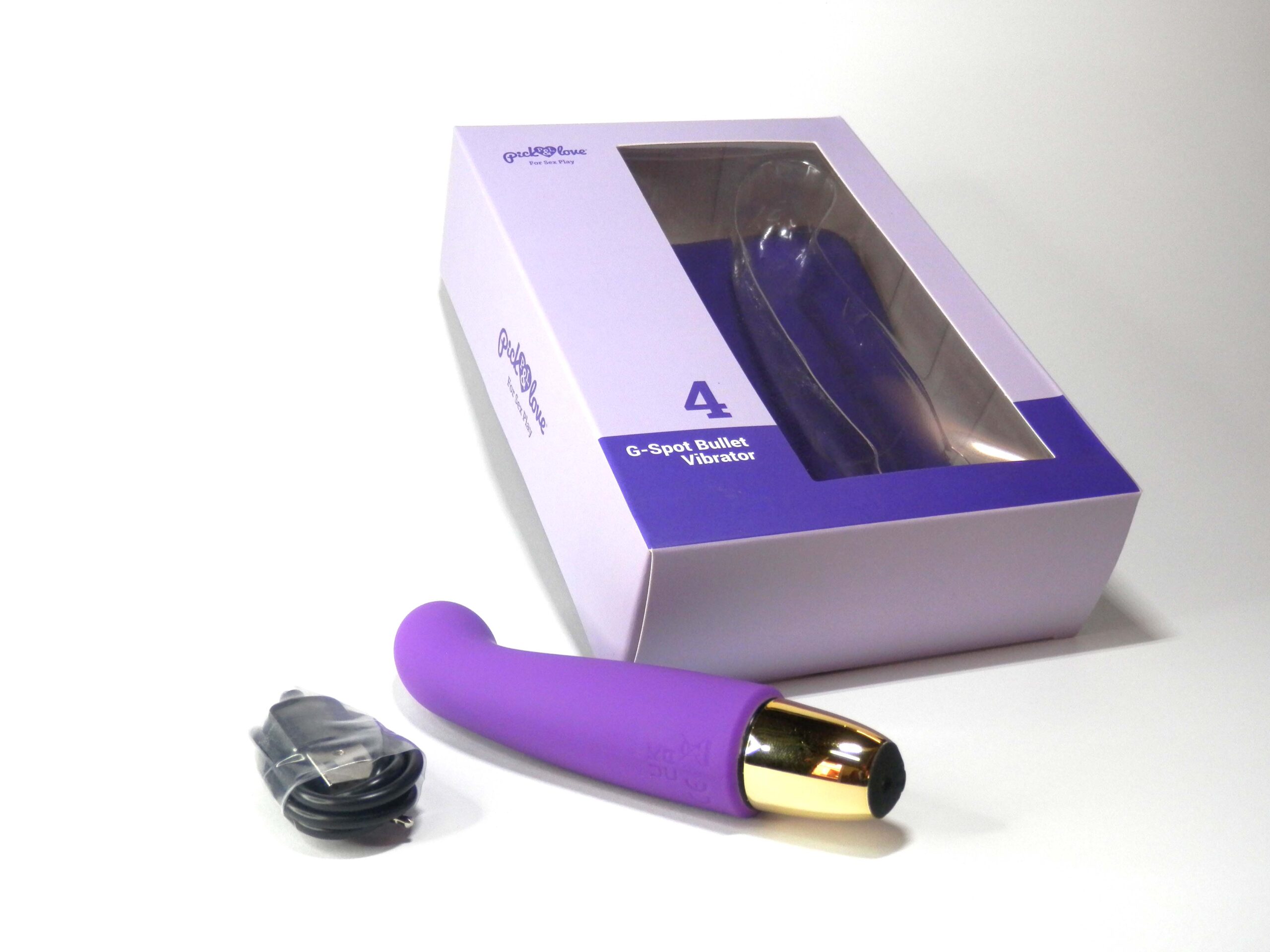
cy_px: 476
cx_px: 635
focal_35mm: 40
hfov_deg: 46.8
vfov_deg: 36.0
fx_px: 1468
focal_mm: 7.3
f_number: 3.7
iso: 125
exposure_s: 1/80
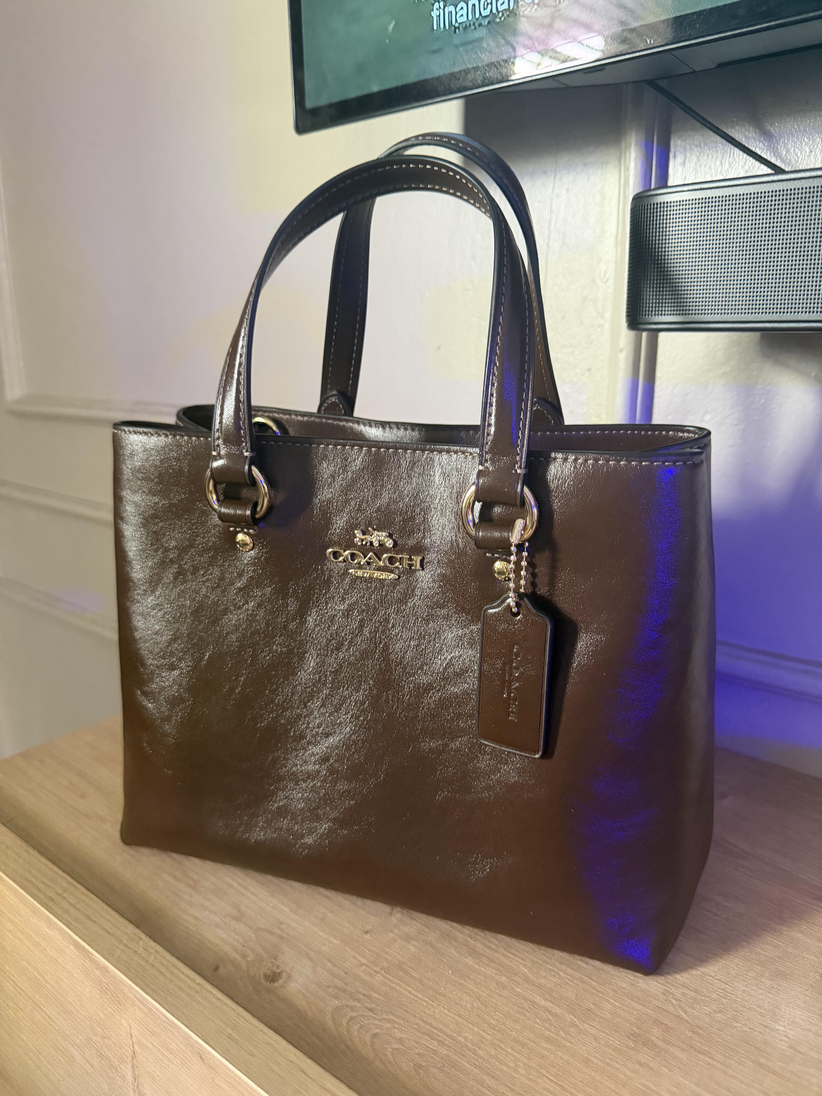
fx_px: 760
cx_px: 411
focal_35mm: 24
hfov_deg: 56.8
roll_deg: +0.0
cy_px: 548
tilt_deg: -14.2
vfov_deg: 71.6
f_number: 1.78
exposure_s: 1/60
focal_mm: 6.76
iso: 800
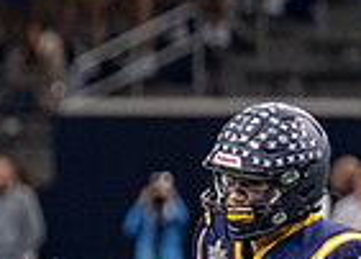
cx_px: -611
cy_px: 253
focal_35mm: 1030
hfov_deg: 1.9
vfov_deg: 1.4
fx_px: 10570
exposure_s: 1/1000
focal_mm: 160
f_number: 2.8
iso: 2000
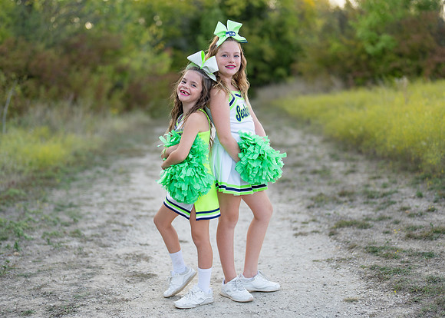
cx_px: 216
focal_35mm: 60
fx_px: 756
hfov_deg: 32.8
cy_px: 167
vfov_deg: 23.7
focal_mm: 50
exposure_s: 1/800
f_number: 1.2
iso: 100
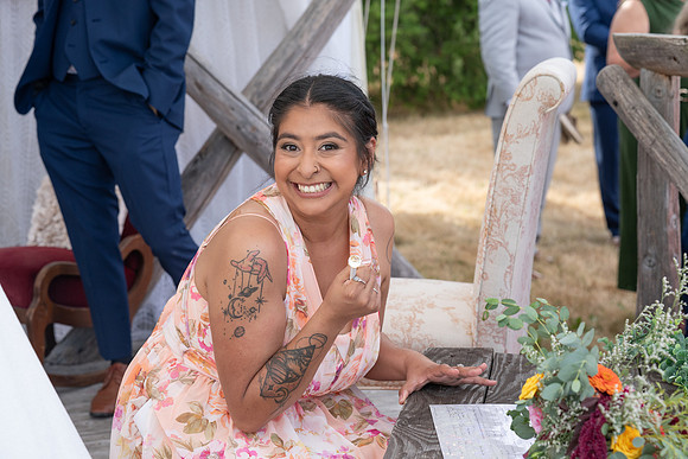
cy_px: 230
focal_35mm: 67
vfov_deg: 20.3
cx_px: 344
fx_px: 1281
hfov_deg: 30.1
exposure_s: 1/400
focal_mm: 67
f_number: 5
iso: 400
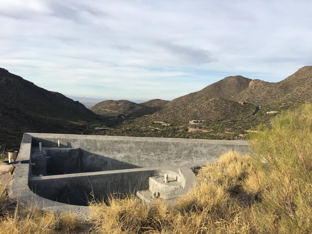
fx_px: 261
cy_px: 117
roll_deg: -2.1
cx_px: 156
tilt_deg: -2.5
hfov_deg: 61.7
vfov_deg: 48.2
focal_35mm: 29
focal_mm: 4.15
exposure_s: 1/999
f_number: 2.2
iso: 25
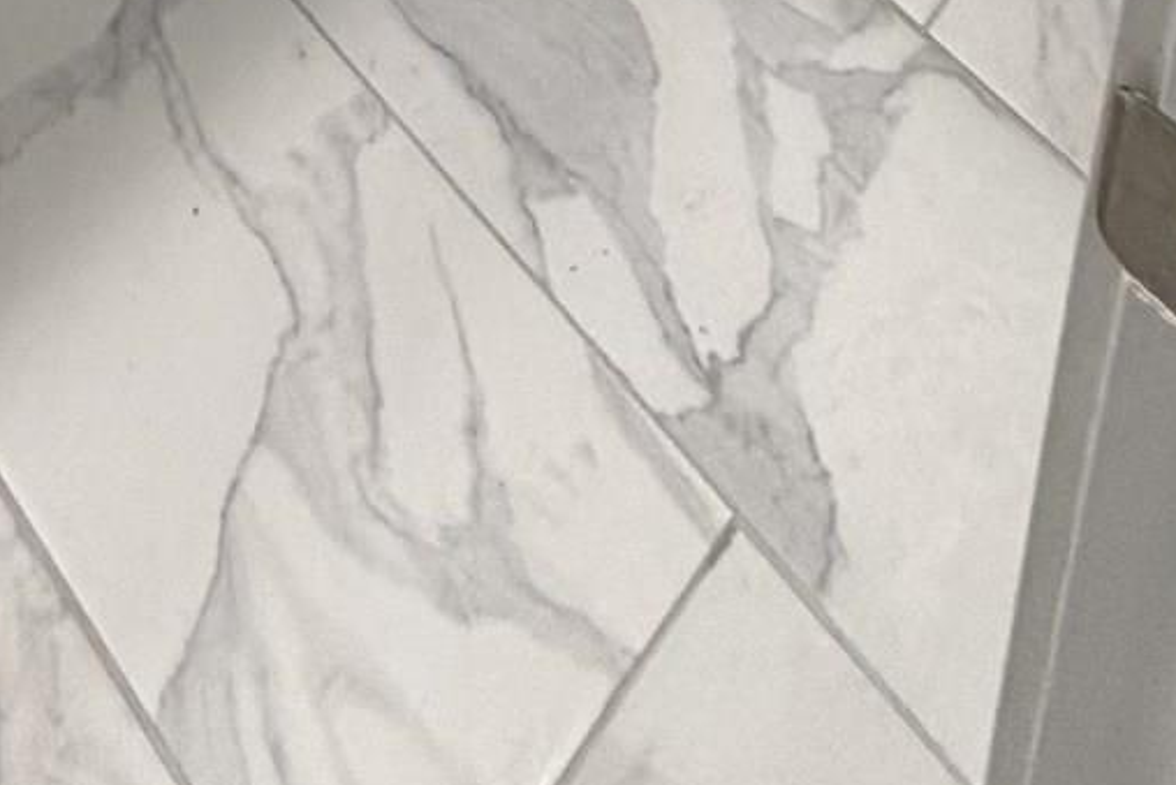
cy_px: -1811
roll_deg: +0.4
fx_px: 2156
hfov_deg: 29.1
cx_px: 88
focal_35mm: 66
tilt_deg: -15.7
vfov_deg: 10.3
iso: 200
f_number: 2.2
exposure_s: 1/120
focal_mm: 2.22
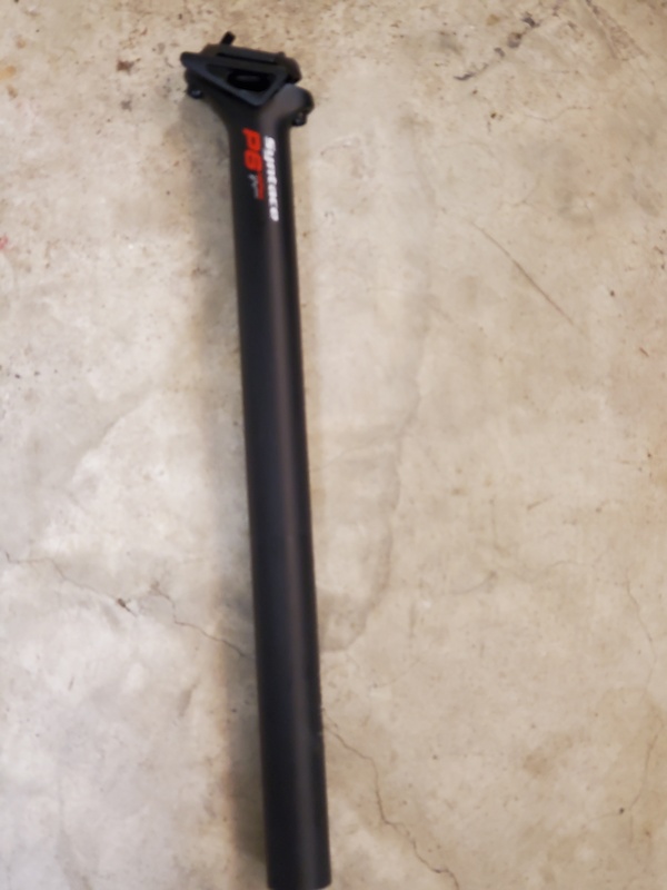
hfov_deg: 28.0
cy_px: 445
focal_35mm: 52
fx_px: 1336
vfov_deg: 36.8
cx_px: 334
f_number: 2.4
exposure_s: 1/15
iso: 800
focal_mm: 6
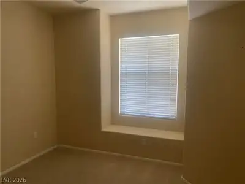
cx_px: 122
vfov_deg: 53.1
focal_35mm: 26
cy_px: 92
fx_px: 184
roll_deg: +0.1
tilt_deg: -7.5
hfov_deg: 67.3
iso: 320
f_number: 1.8
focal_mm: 4.25
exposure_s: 1/60
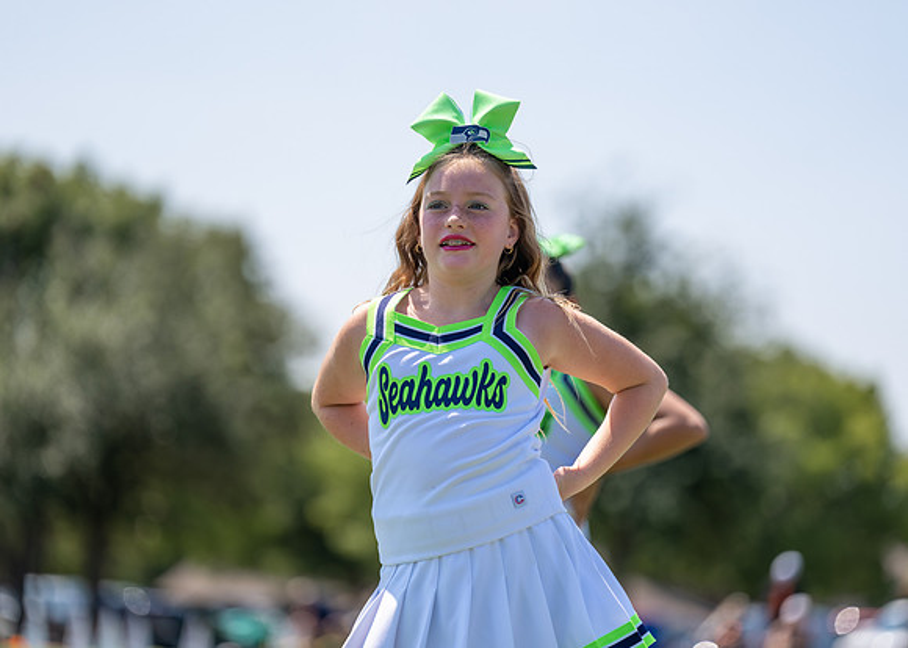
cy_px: 324
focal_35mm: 173
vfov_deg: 8.3
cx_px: 454
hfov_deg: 11.6
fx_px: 4471
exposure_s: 1/1600
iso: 100
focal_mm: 164
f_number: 2.8
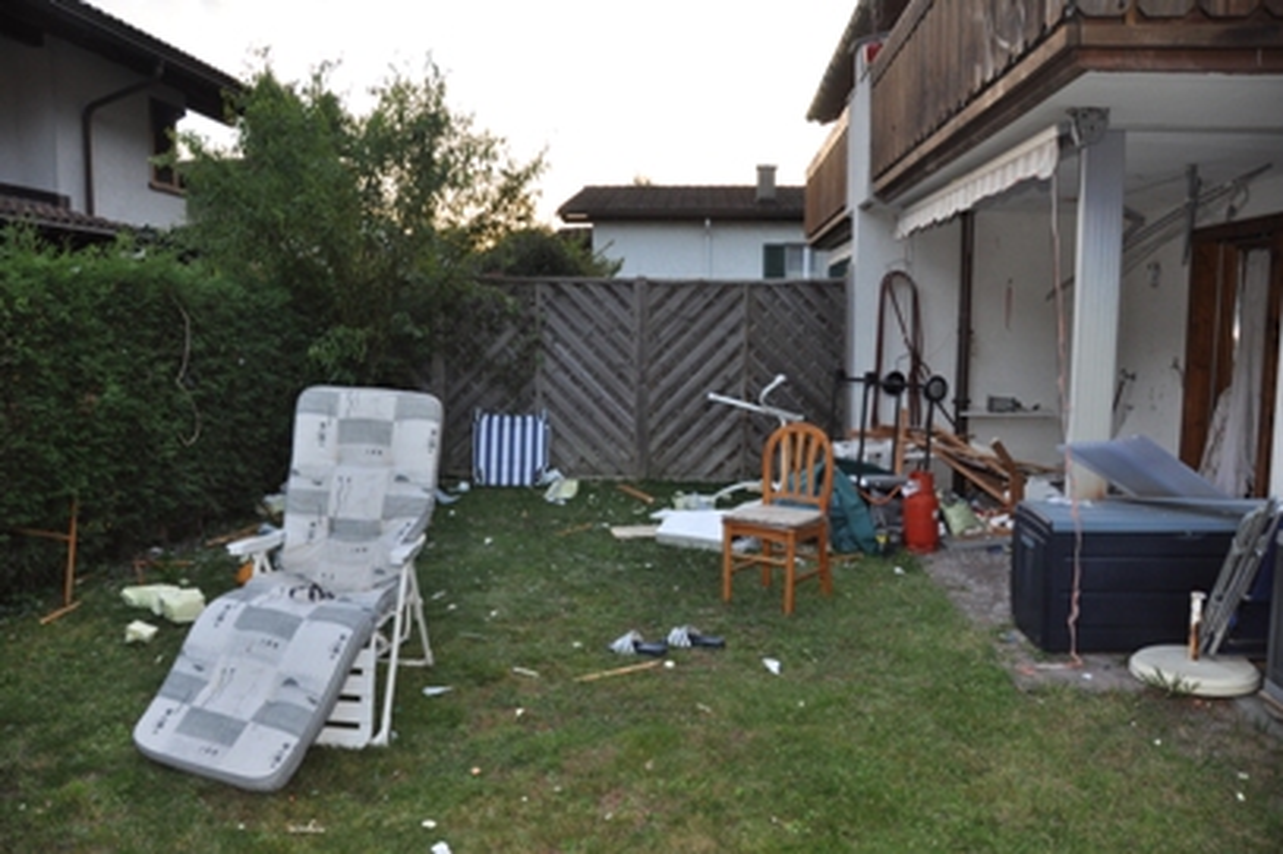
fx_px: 962
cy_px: 427
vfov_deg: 47.9
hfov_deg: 67.4
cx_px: 642
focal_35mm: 27
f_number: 5
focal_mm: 18
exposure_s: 1/100
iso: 400
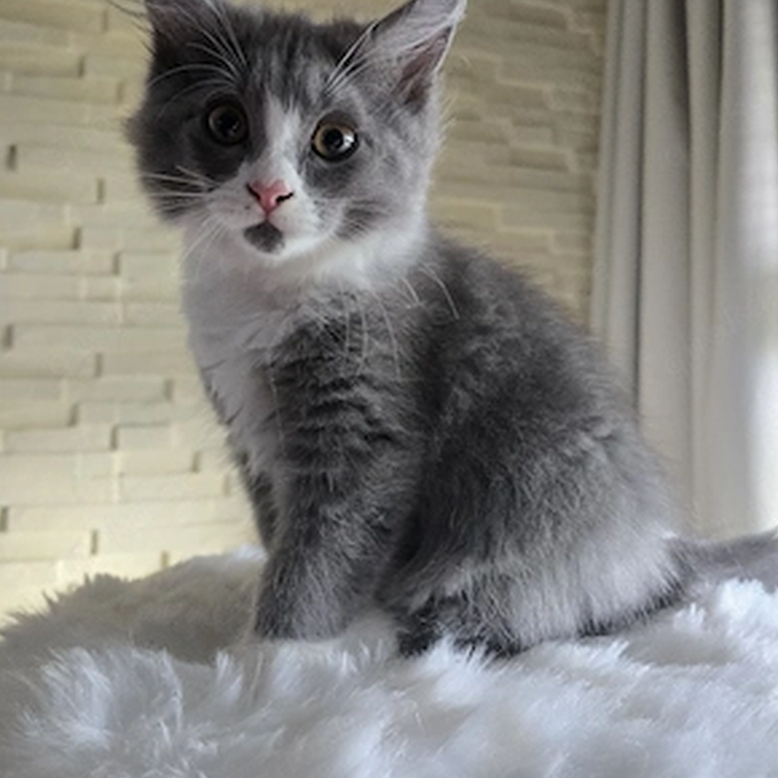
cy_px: 346
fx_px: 712
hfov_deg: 57.3
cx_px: 386
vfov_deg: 57.2
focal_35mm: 28
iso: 500
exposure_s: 1/101
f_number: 1.7
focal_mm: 6.3
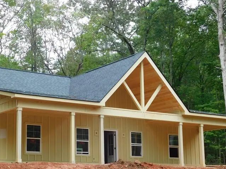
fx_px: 470
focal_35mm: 72
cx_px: 85
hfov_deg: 26.9
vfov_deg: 20.4
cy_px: 102
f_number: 3.7
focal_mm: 8
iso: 125
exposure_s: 1/80
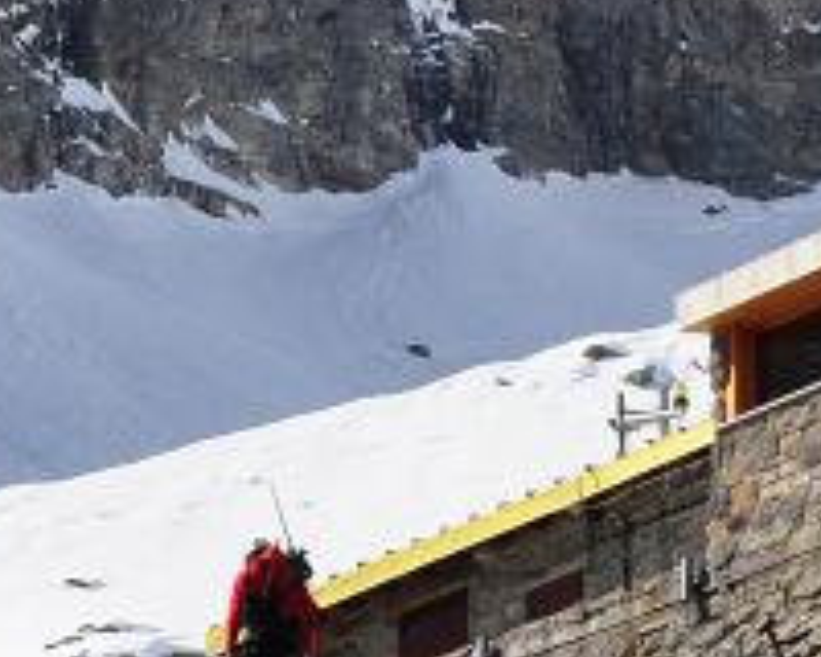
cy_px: -181
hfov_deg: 8.2
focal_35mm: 234
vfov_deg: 6.6
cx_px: 710
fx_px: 5691
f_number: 11
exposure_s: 1/320
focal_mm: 35
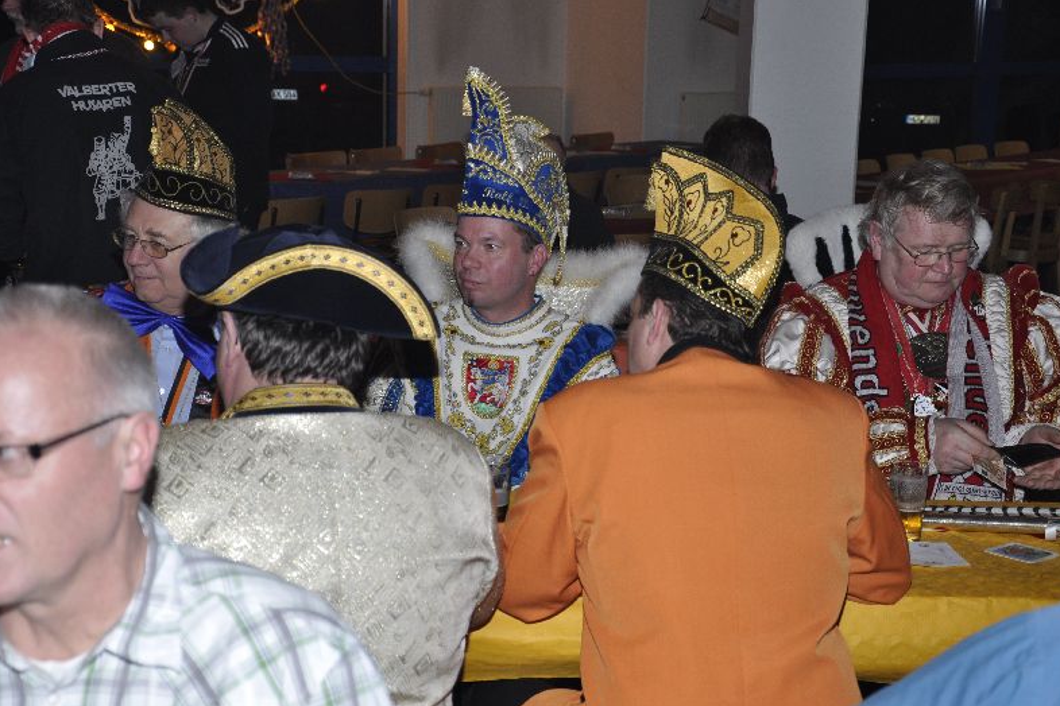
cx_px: 535
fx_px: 1884
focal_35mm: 64
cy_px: 355
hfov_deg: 31.4
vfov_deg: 21.2
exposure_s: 1/60
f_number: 4.8
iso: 400
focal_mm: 42
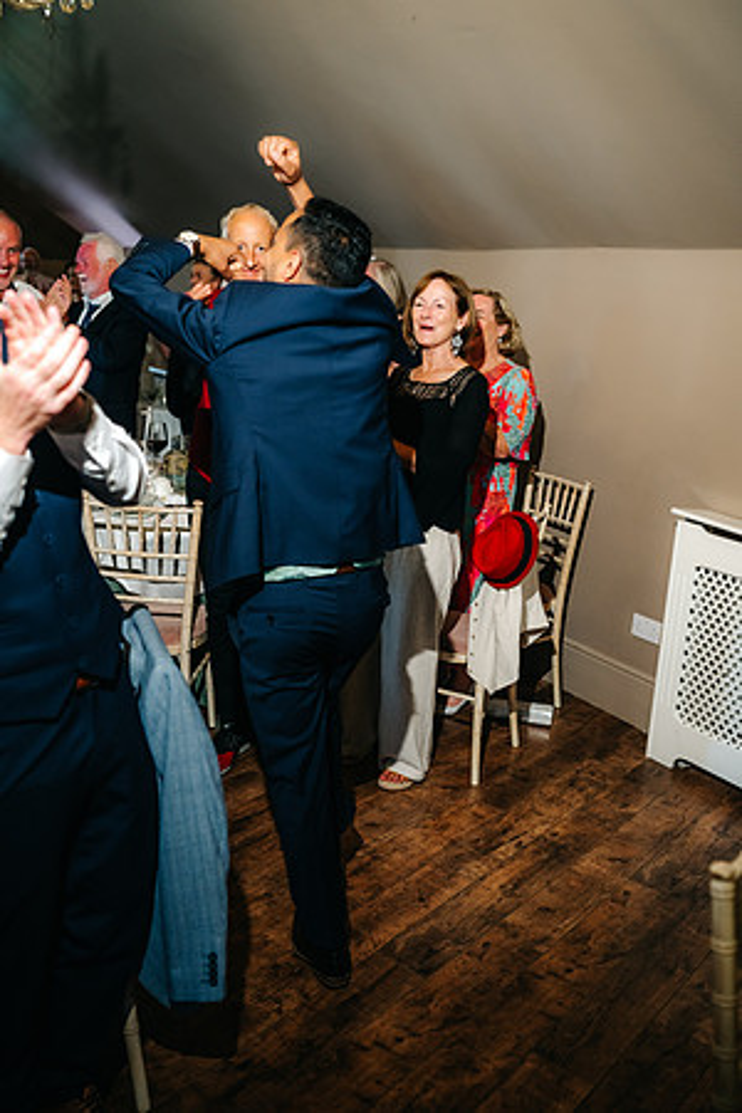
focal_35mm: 35
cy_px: 556
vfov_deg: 54.4
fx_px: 1082
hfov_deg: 37.9
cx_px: 371
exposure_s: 1/200
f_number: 2.5
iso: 640
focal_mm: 35
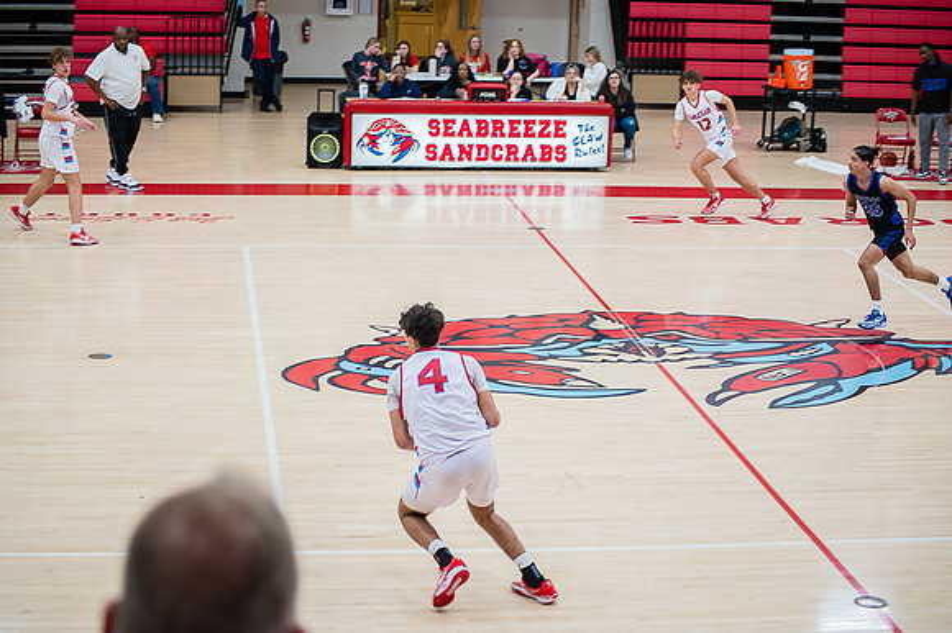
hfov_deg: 27.0
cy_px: 316
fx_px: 1982
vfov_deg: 18.2
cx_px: 476
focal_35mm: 75
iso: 1250
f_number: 4.5
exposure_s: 1/320
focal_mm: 75
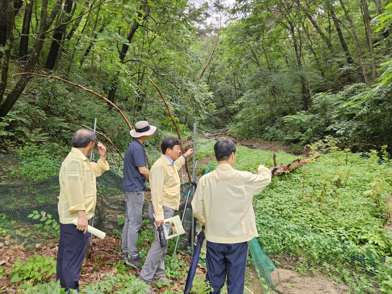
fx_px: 260
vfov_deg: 58.9
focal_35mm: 23
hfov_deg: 73.9
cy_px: 147
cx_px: 196
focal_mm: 5.4
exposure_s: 1/180
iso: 64
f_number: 1.8
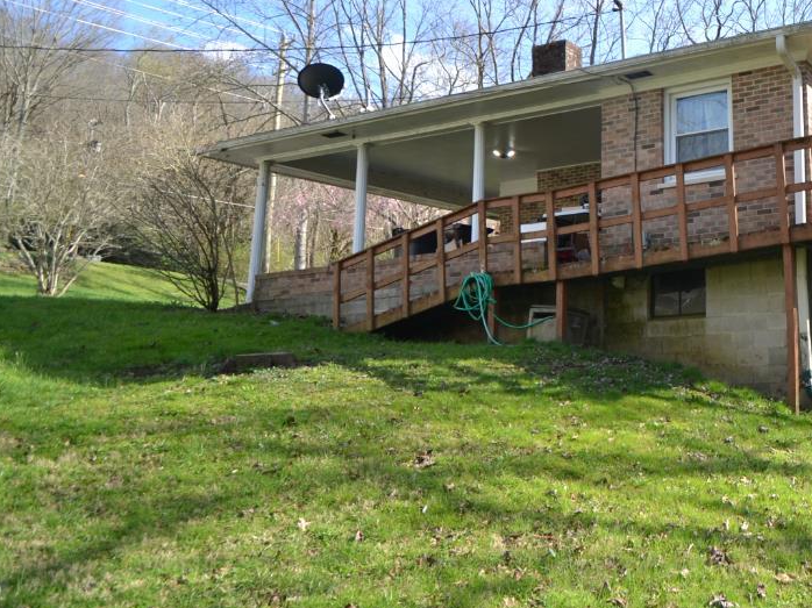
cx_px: 829
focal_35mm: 31
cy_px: 220
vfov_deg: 45.0
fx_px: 727
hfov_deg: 47.4
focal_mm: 10
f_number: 6.3
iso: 100
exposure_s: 1/160
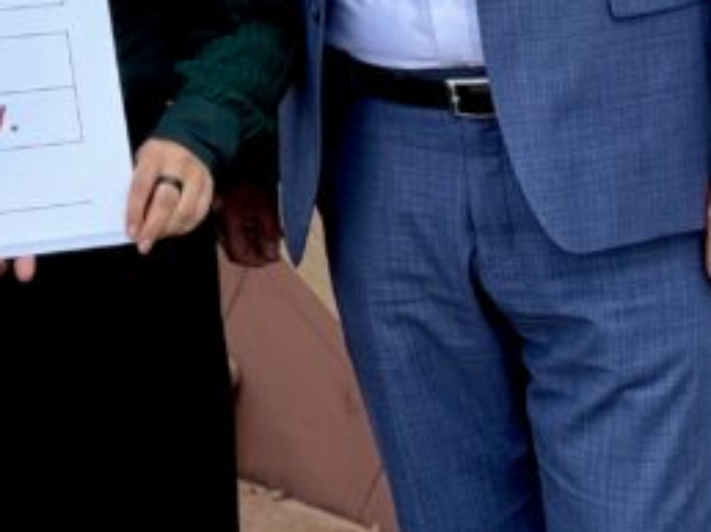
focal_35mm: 175
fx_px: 3591
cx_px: -74
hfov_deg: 11.1
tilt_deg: -3.1
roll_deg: -0.7
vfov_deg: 8.3
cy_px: -291
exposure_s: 1/1458
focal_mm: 6.76
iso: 64
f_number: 1.78
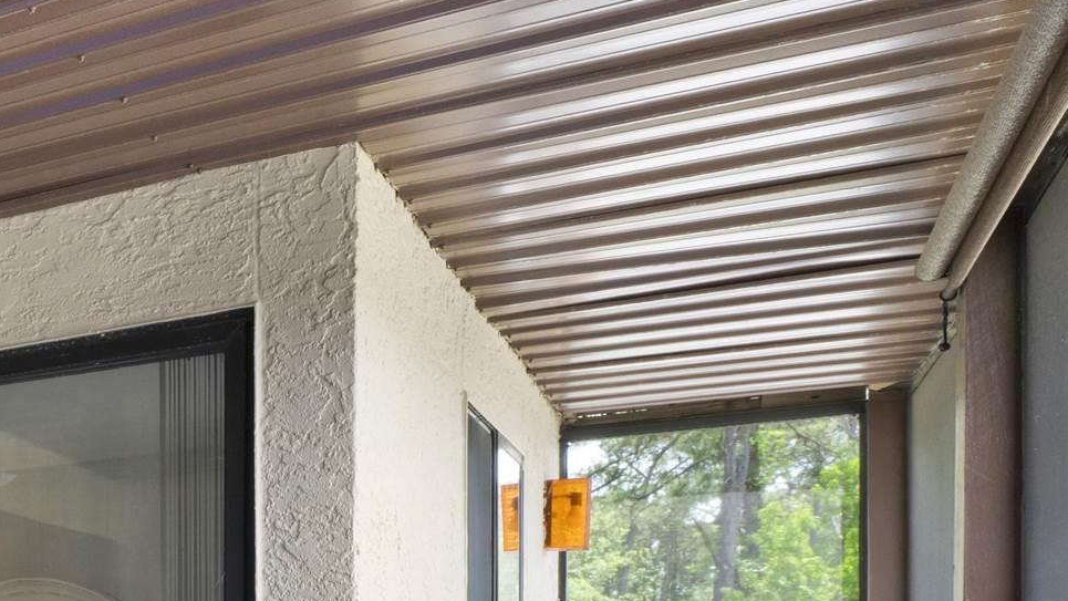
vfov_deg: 22.2
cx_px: -374
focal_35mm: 50
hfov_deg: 30.7
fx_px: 1416
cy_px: 713
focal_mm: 15
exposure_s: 1/10
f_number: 11
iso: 400
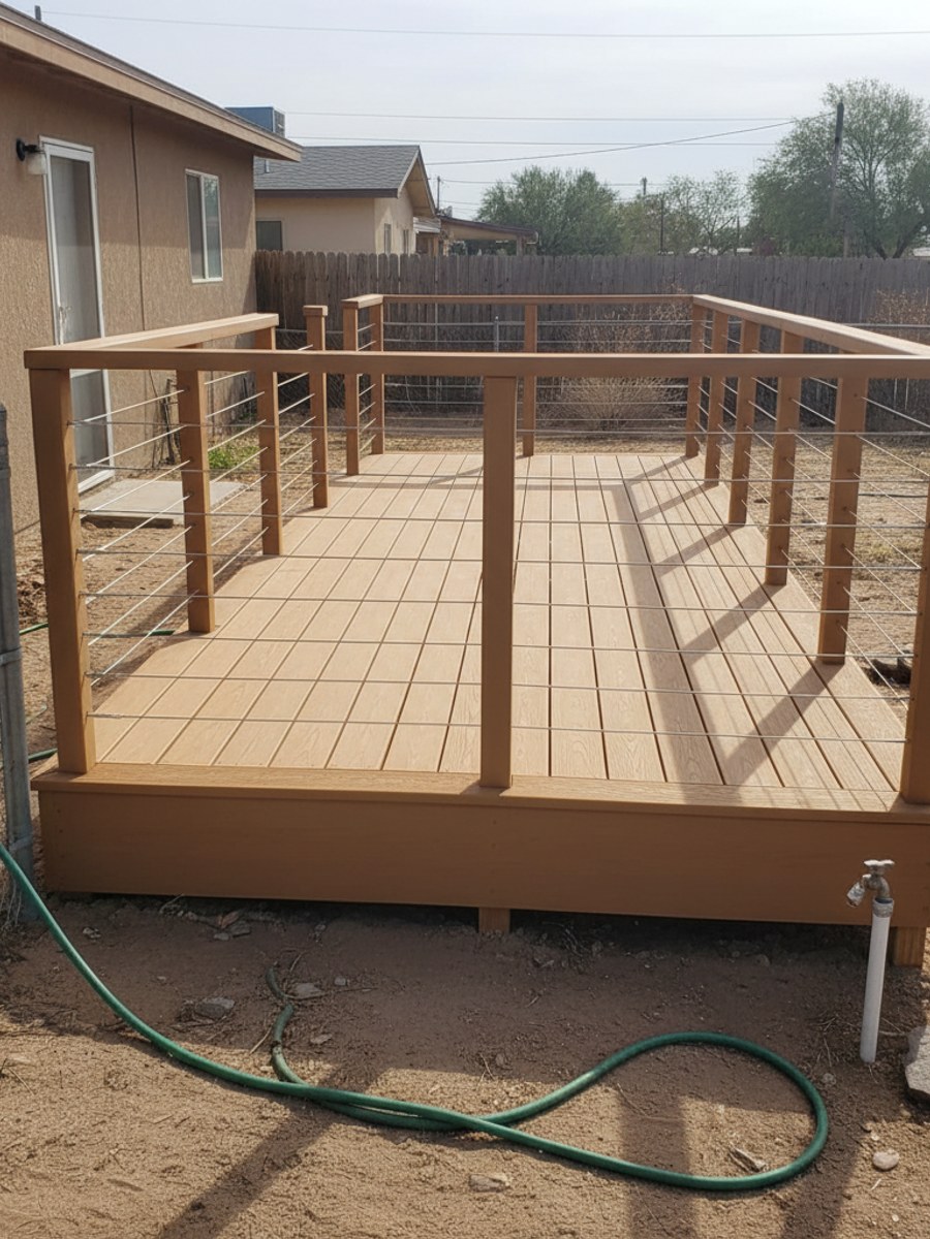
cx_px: 465
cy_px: 620
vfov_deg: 71.6
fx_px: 860
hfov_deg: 56.8
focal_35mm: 24
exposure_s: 1/1117
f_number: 1.78
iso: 626
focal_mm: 6.8
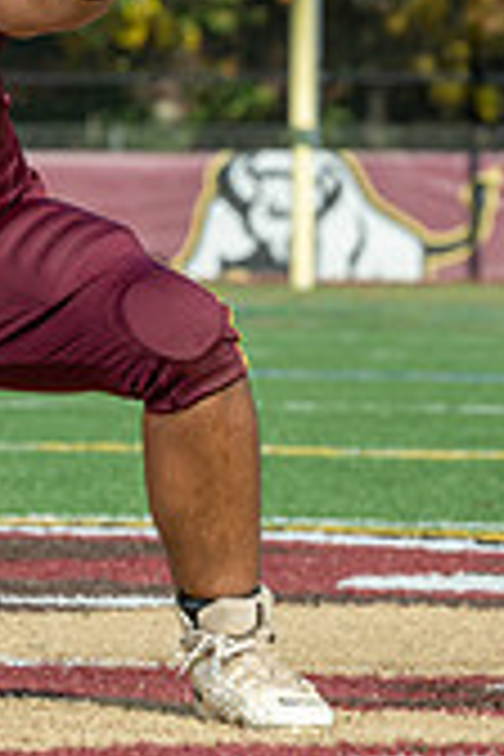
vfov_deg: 5.5
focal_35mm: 375
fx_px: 7874
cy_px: 189
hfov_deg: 3.7
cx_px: -117
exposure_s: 1/200
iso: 64
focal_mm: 140
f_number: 7.1
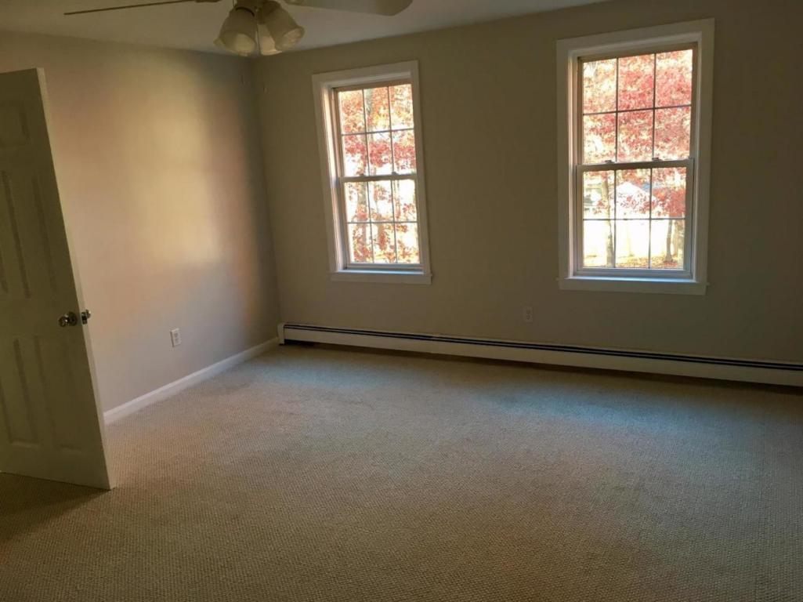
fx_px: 672
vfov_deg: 48.2
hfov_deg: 61.7
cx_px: 402
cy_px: 301
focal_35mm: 29
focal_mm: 4.15
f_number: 2.2
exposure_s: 1/30
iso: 50
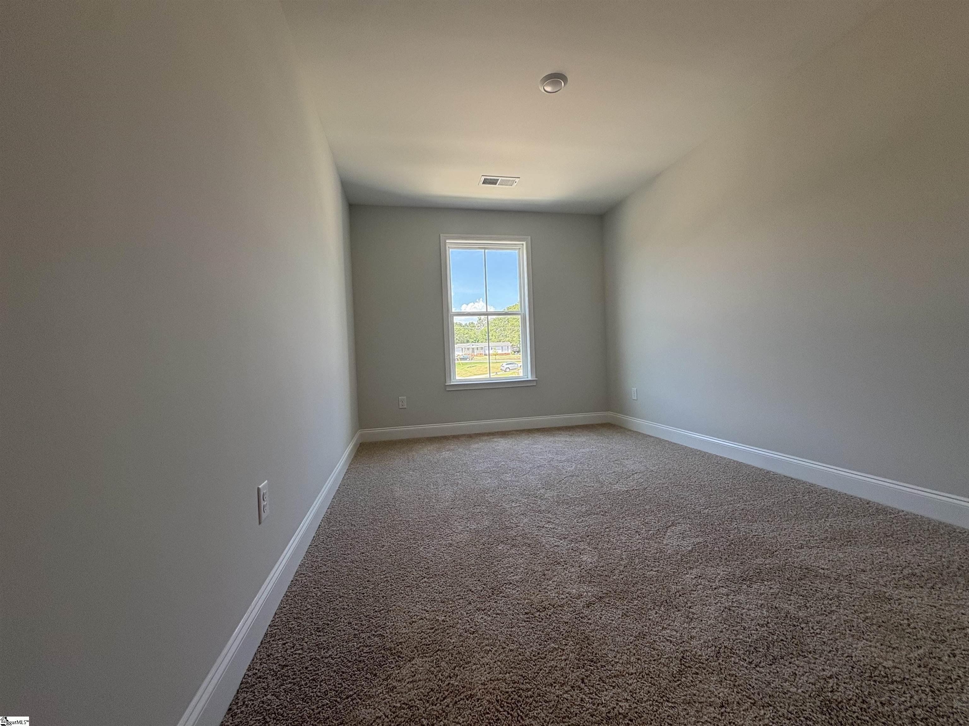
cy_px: 363
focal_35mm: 14
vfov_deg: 85.7
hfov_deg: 102.1
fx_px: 392
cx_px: 484
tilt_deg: +0.4
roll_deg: +3.6
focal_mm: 2.22
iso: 64
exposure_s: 1/133
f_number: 2.2
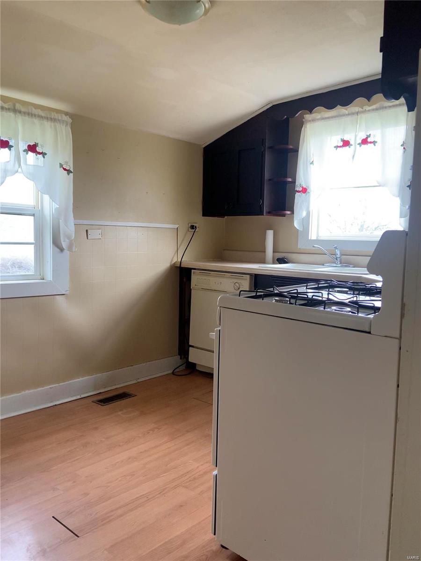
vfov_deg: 67.3
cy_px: 280
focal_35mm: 26
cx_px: 210
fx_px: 422
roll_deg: -1.8
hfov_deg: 53.1
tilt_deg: -2.3
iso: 100
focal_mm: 4.25
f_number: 1.8
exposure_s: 1/83
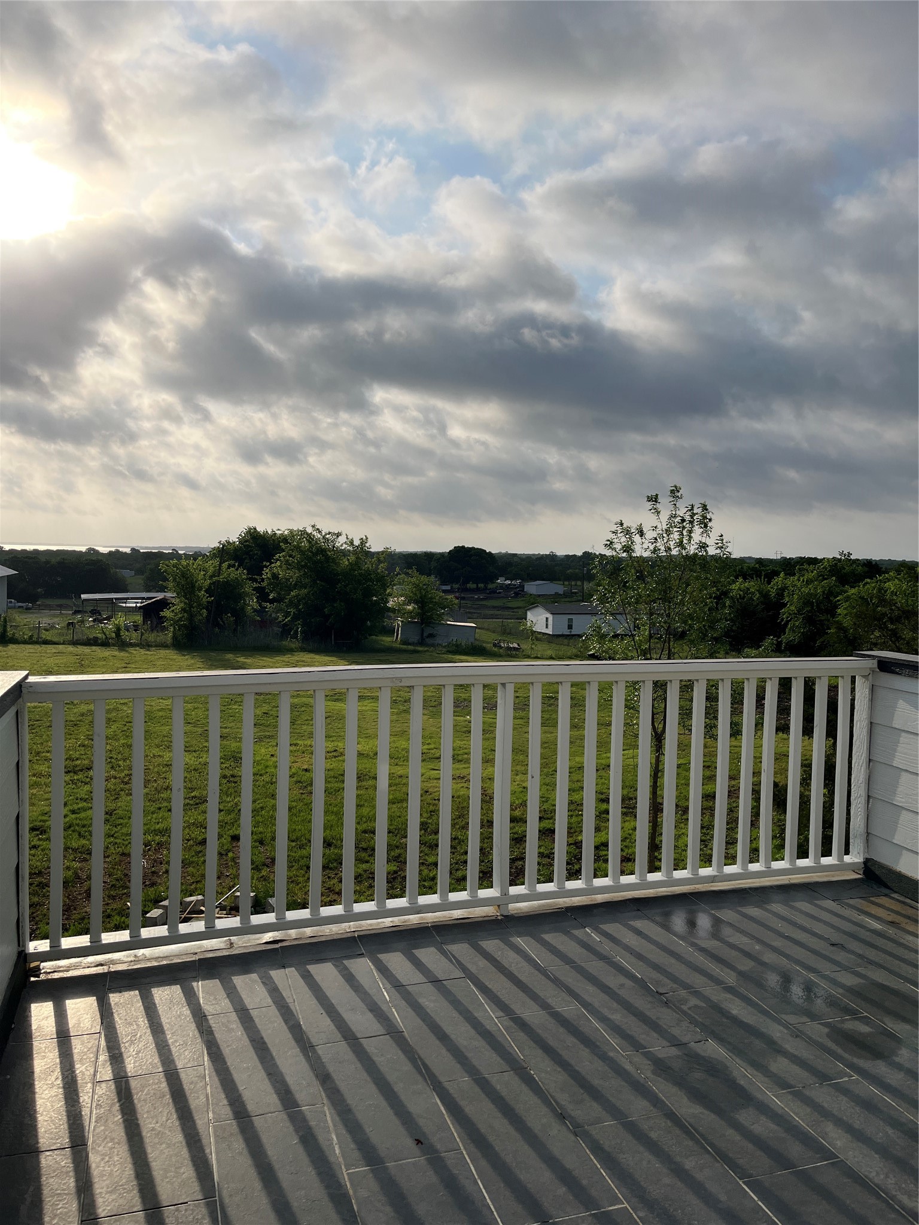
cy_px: 612
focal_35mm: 26
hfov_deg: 53.1
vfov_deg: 67.3
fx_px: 920
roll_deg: +0.7
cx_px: 460
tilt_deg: -3.6
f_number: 1.6
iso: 50
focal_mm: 5.1
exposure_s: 1/8403
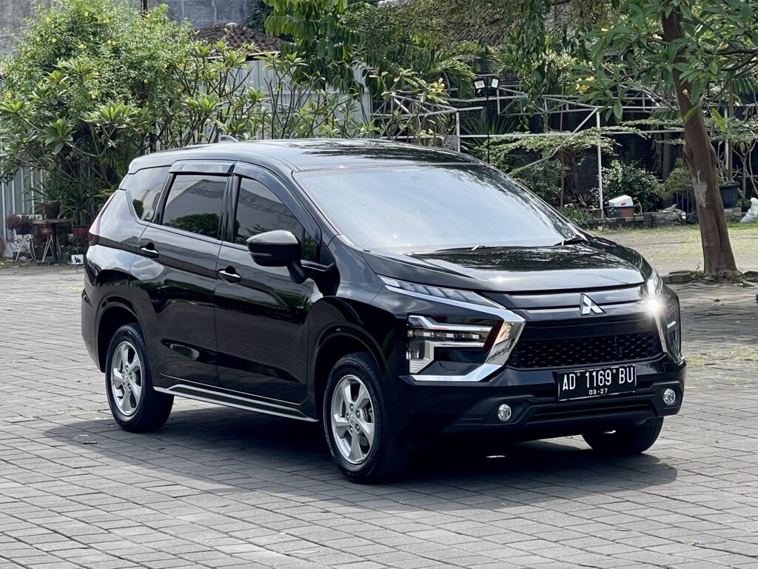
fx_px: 1401
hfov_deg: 30.3
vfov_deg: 22.9
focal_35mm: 64
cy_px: 284
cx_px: 379
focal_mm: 7.5
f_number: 2.2
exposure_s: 1/464
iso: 20
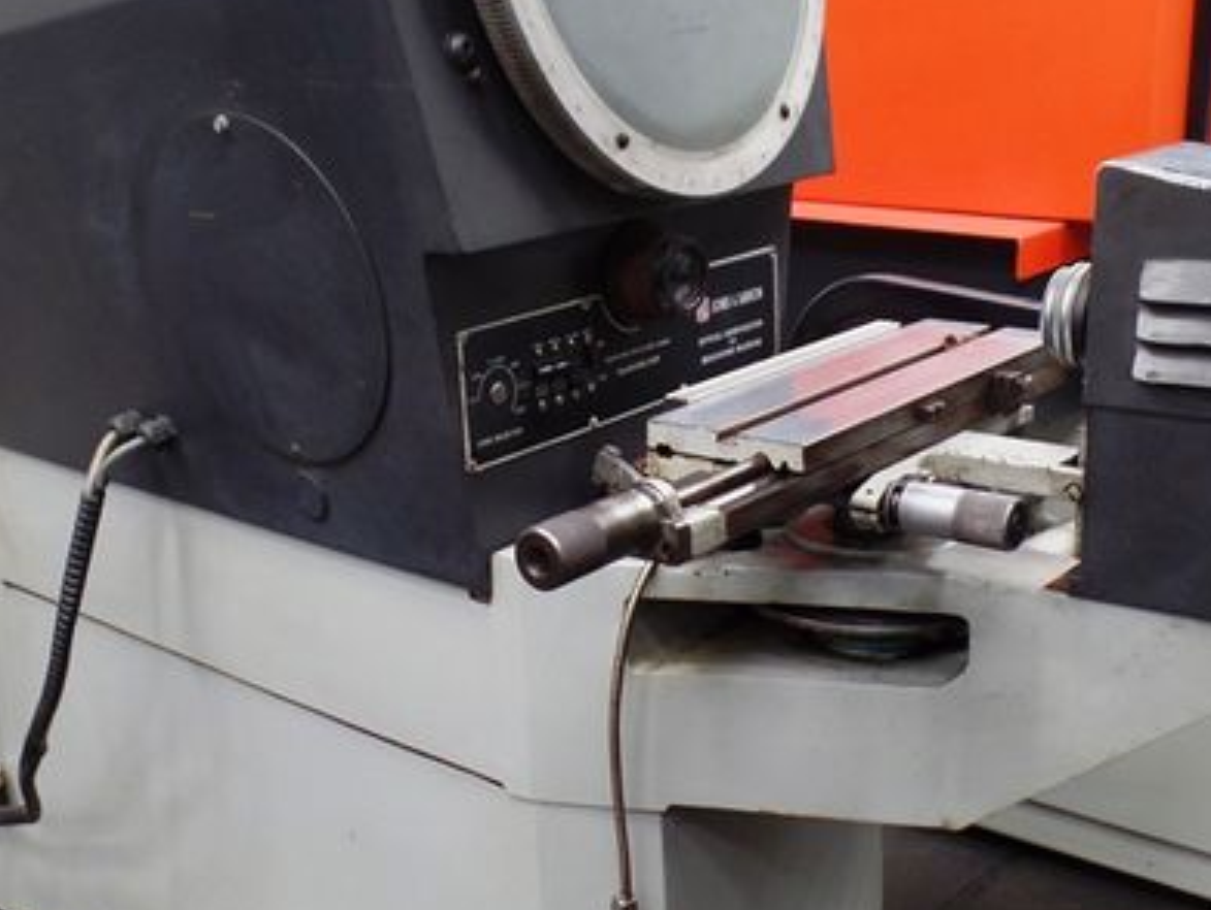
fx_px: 1646
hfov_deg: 40.4
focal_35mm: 47
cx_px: 584
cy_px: 492
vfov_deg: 30.9
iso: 120
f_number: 2.8
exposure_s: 1/30
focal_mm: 4.1
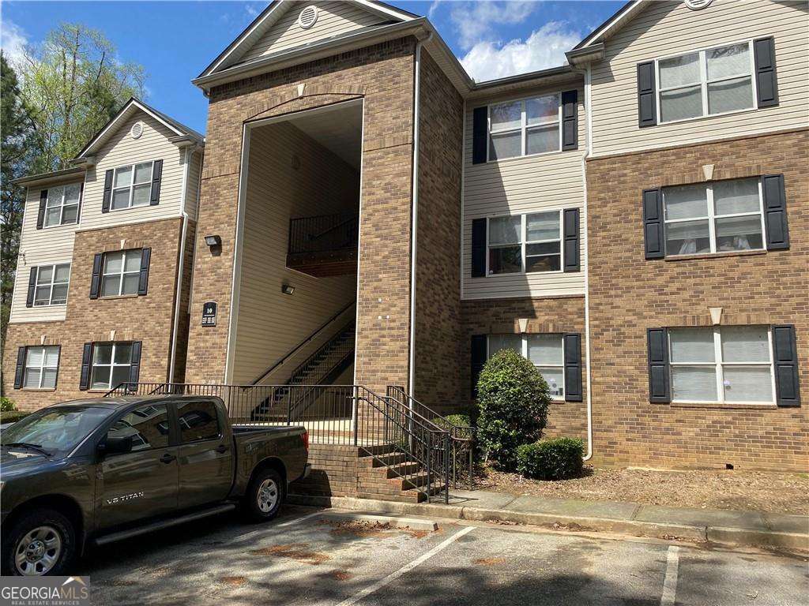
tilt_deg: +10.1
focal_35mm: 26
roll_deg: -0.5
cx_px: 404
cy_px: 303
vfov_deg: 53.1
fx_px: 608
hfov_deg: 67.3
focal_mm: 4.25
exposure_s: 1/2463
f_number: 1.8
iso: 32
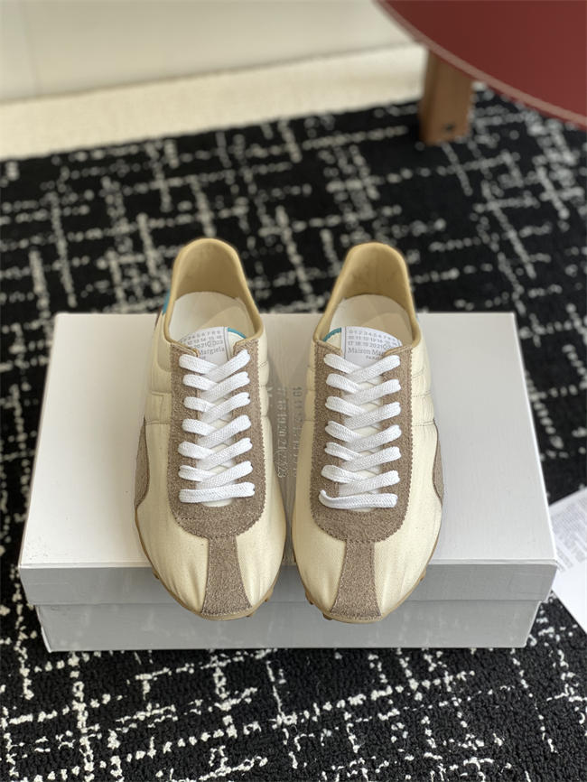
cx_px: 294
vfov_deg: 36.8
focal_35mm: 52
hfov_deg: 28.0
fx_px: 1175
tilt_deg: -50.2
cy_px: 391
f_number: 2
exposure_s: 1/122
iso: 20
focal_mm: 6
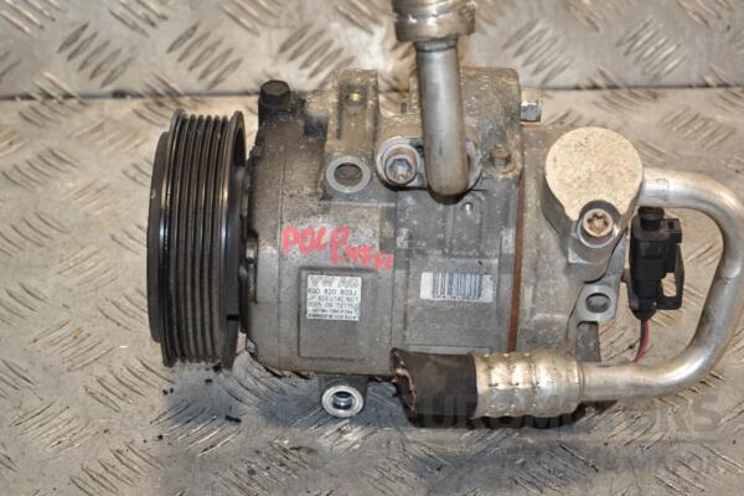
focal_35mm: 105
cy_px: 248
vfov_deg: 13.0
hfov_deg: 19.5
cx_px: 372
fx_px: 2170
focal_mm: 70
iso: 800
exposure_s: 1/200
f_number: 7.1
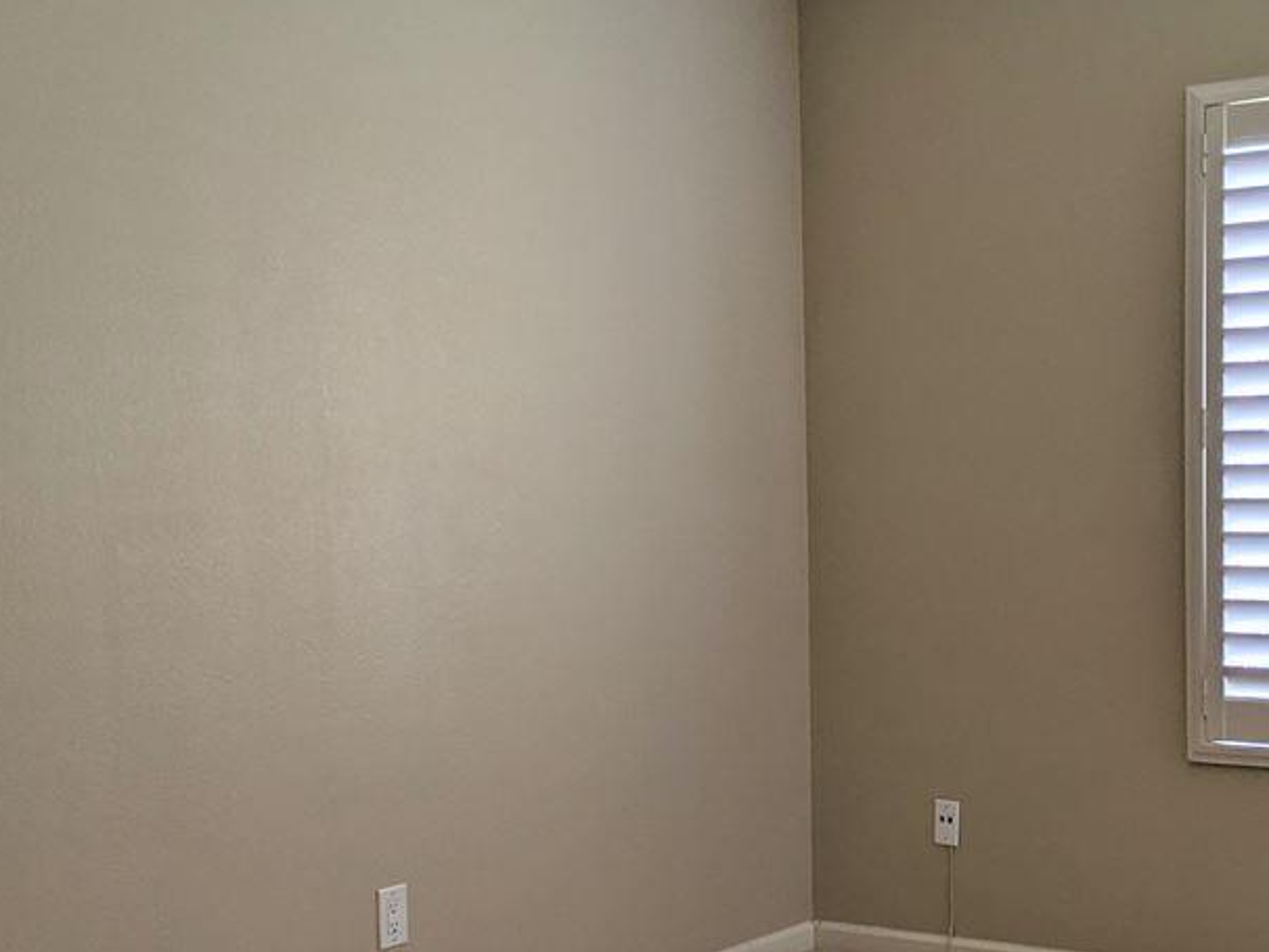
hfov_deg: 33.5
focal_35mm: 57
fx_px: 2090
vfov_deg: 25.6
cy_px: 619
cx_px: 840
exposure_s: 1/59.9
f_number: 1.8
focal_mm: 4.44
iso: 47
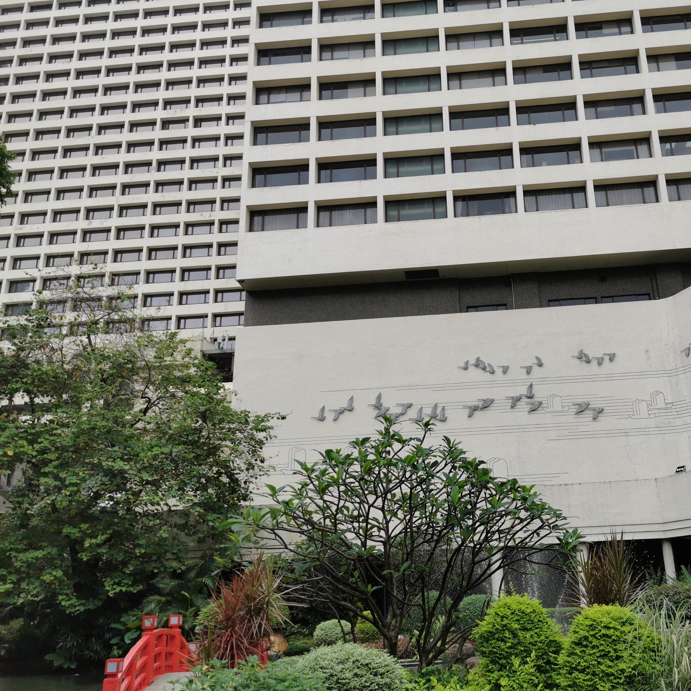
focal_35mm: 32
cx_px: 454
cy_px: 347
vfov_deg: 51.1
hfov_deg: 50.3
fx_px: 723
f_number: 1.6
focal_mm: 5.56
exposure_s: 1/3333
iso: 50
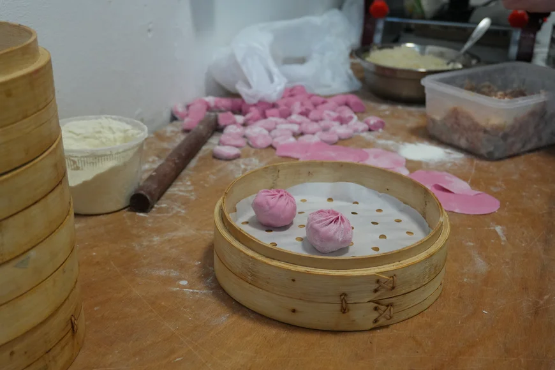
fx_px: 647
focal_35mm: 42
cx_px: 278
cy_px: 185
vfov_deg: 31.9
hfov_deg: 46.4
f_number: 4.5
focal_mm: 28
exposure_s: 1/160
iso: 2500
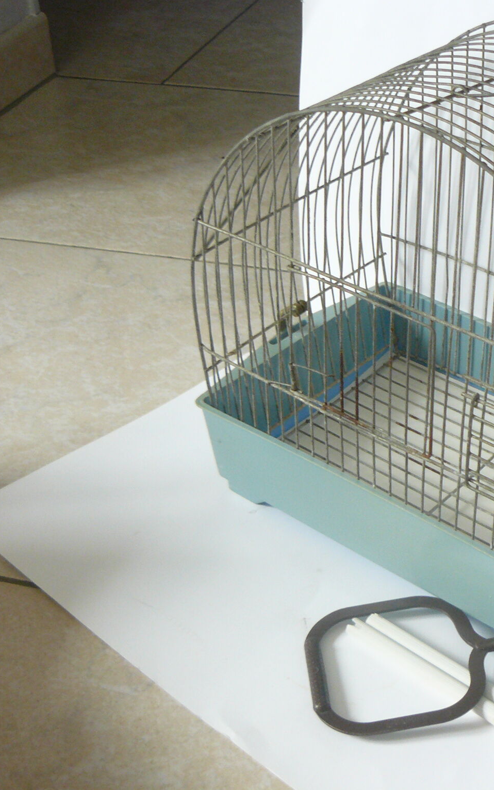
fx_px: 1098
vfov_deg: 39.6
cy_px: 396
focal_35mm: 51
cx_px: 432
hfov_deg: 24.7
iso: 200
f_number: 2.8
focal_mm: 6
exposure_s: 1/30
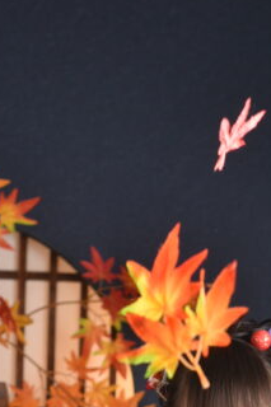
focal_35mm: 160
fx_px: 1808
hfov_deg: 8.6
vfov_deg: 12.1
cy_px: 644
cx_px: 153
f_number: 4
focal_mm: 50
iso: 160
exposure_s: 1/160
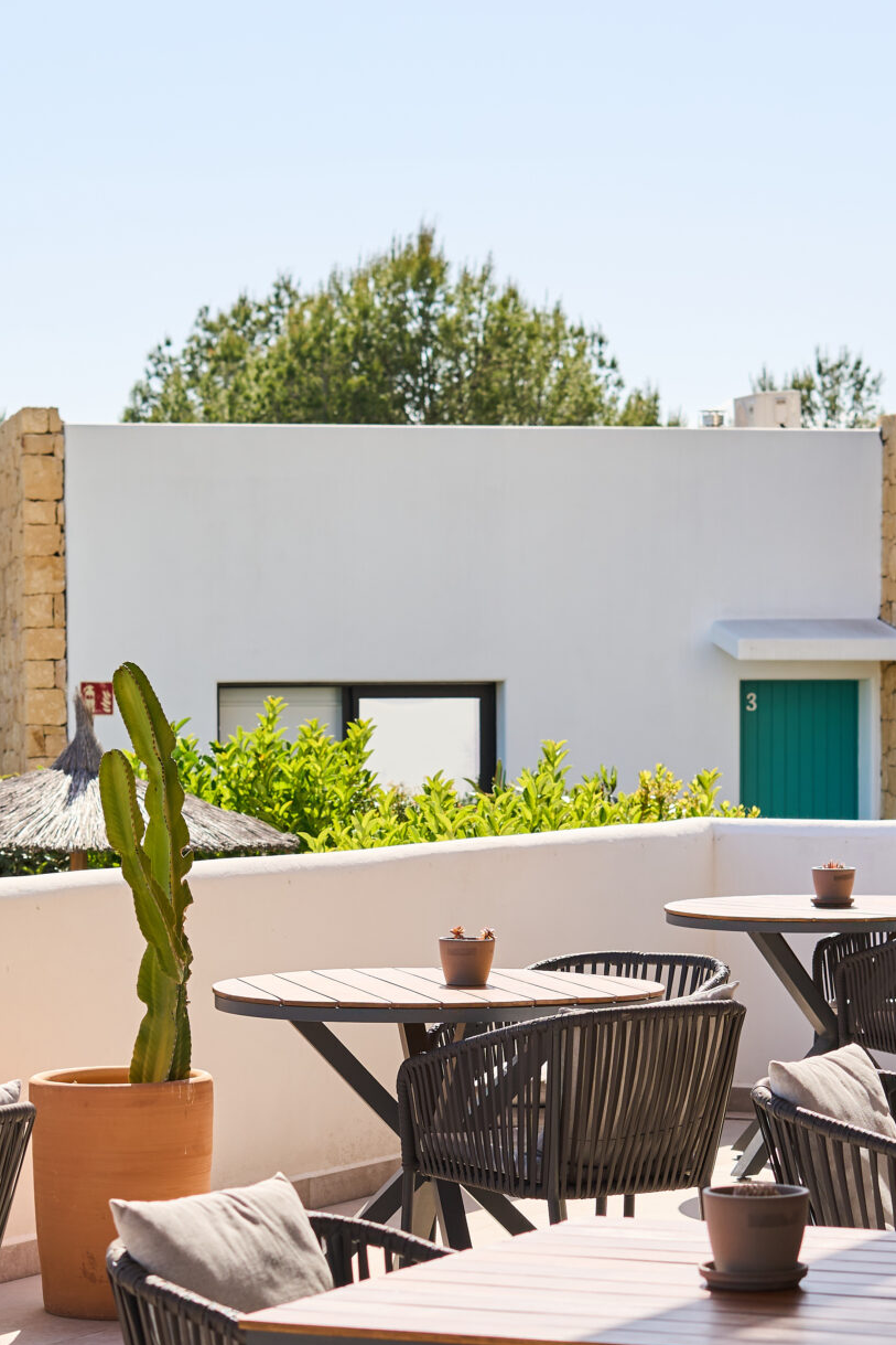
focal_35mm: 105
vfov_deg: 19.3
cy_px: 978
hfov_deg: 13.0
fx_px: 3919
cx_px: 472
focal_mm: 50
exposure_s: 1/640
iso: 125
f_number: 5
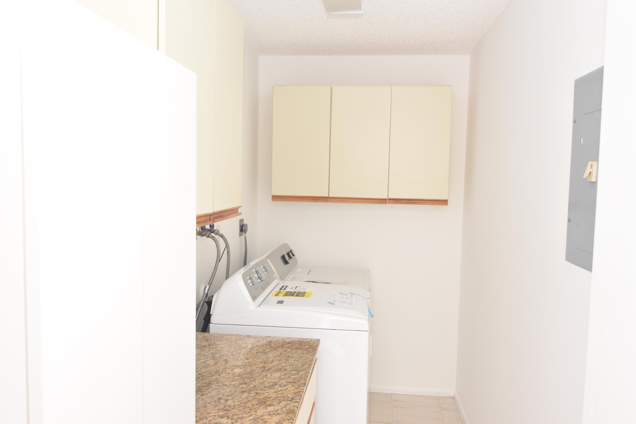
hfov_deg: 61.9
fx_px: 530
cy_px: 212
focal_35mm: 30
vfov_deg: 43.6
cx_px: 318
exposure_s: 1/60
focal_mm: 20
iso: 800
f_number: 3.5
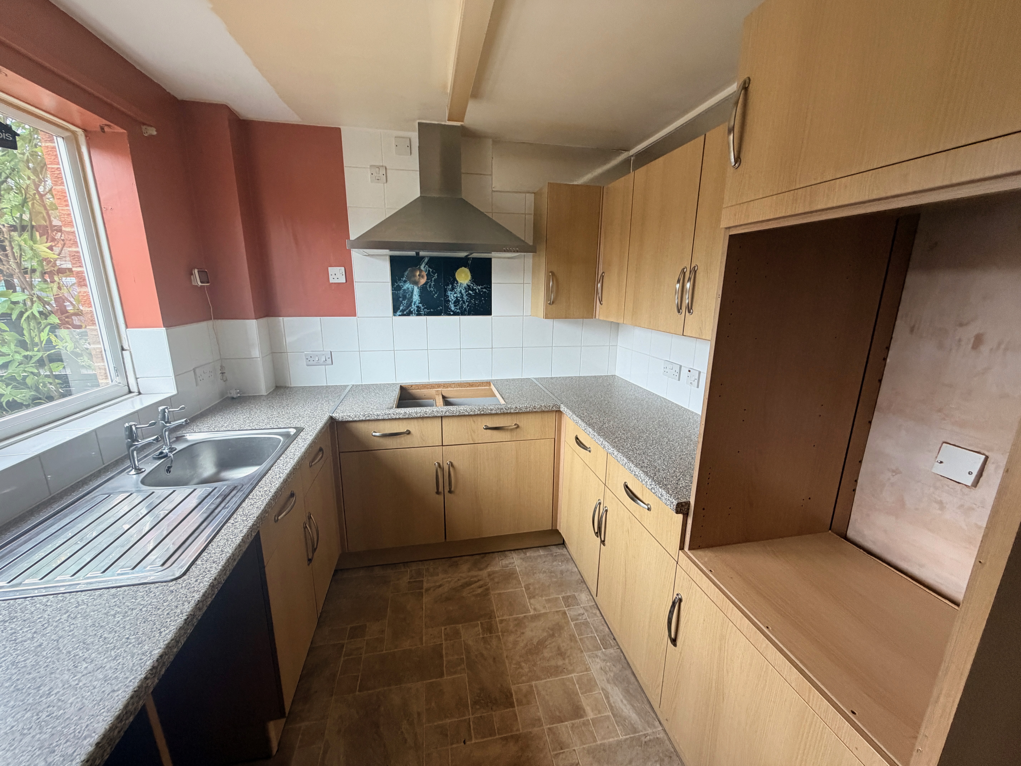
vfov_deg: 85.7
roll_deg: -0.4
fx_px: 413
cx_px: 510
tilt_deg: -13.3
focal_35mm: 14
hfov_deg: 102.1
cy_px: 383
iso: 320
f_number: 2.2
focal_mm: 2.22
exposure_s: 1/88
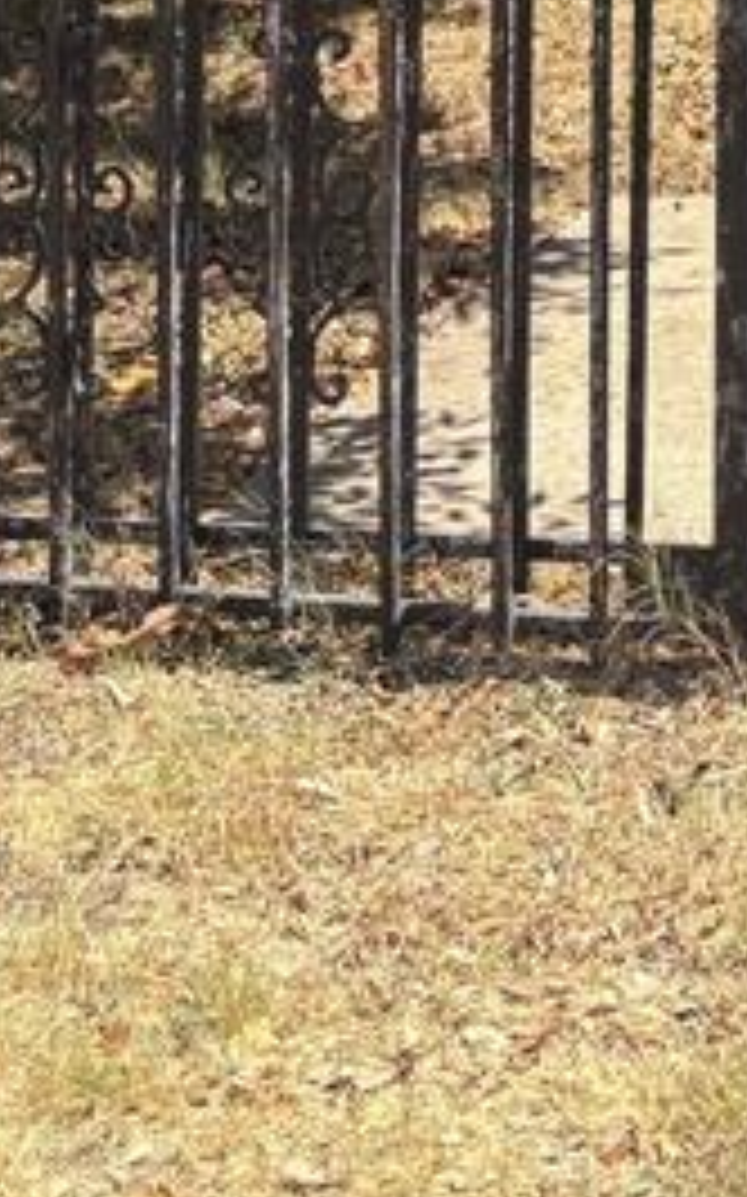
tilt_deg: -1.2
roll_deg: +0.0
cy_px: -508
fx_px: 3456
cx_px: 1233
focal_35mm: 106
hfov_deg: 11.6
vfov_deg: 17.9
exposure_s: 1/1420
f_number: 1.6
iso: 50
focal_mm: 5.96
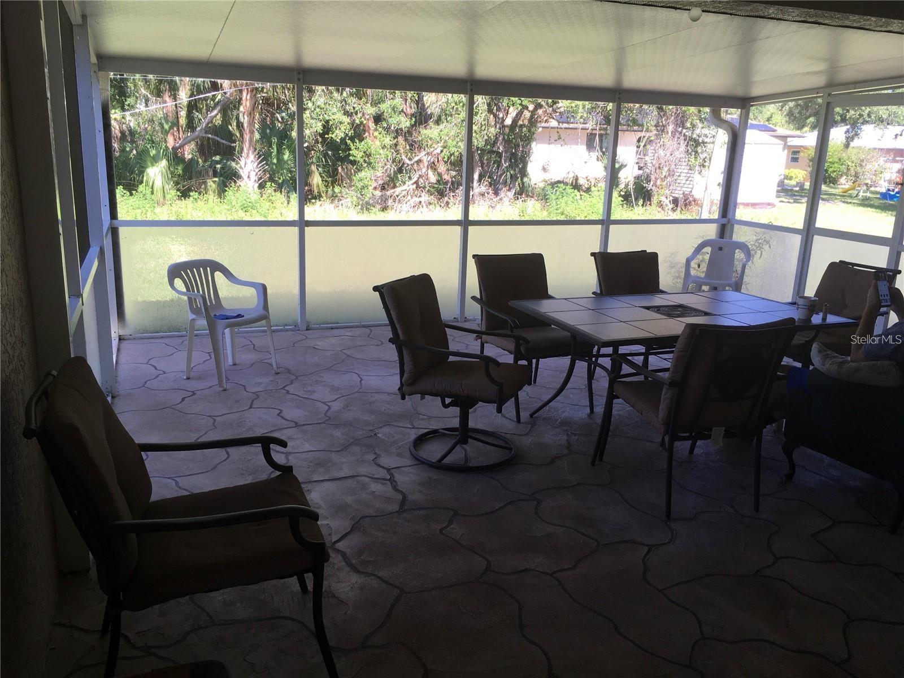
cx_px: 452
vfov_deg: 48.2
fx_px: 757
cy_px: 339
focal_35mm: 29
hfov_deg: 61.7
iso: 25
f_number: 2.2
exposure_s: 1/123
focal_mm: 4.15
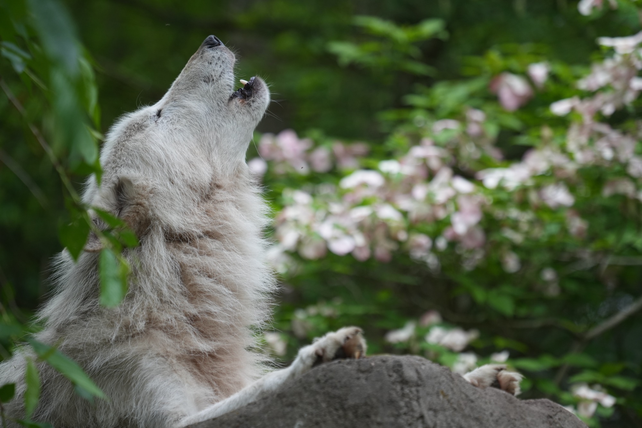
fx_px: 3352
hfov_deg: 10.9
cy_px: 214
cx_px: 321
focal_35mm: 188
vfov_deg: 7.3
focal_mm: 188
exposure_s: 1/200
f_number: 5.6
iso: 800
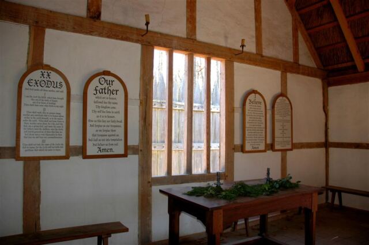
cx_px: 184
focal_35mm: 27
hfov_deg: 67.4
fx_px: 276
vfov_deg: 47.8
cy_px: 122
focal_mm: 18
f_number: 3.5
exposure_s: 1/60
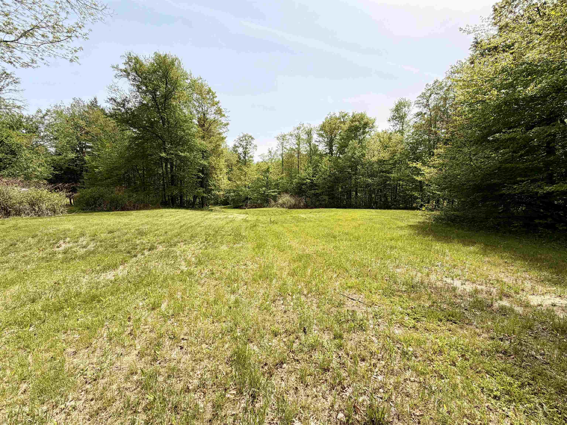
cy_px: 212
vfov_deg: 85.7
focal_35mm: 14
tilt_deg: -4.9
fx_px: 229
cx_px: 284
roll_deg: +0.2
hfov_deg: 102.1
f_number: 2.2
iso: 20
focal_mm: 2.22
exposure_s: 1/770
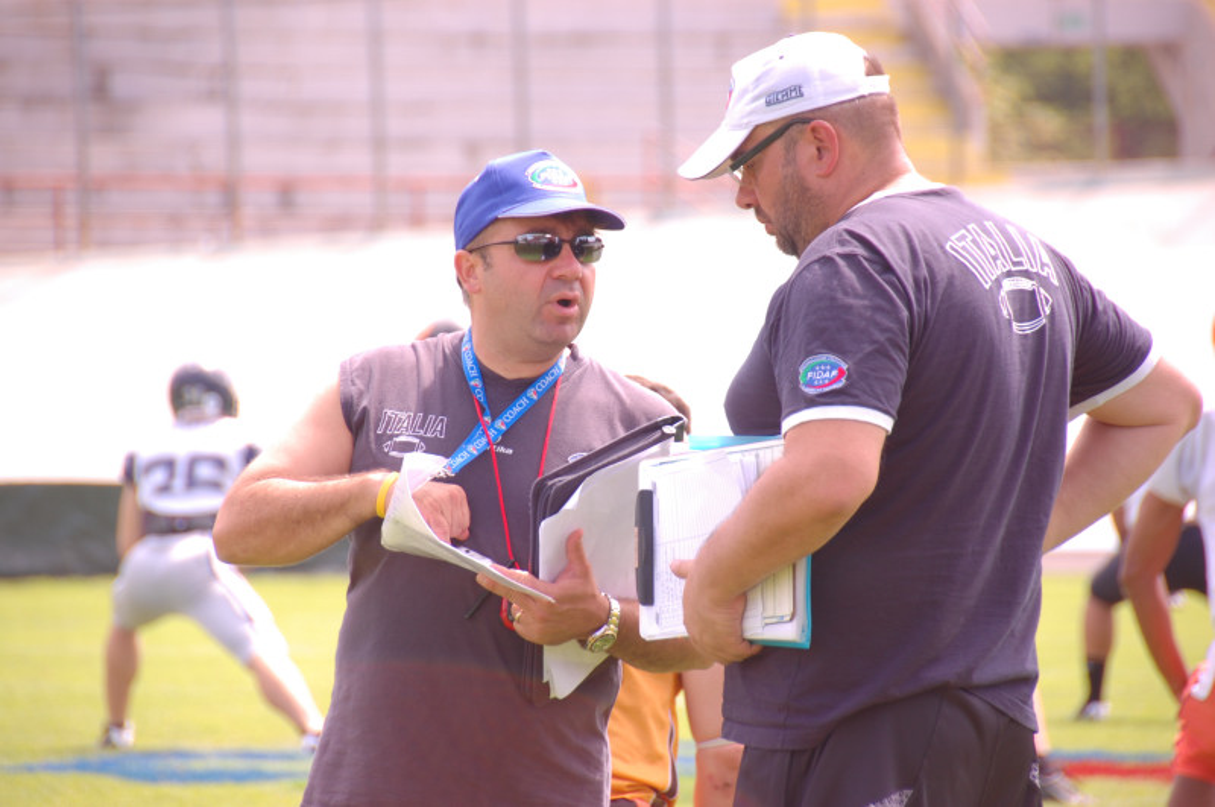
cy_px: 404
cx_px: 608
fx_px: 10111
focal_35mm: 300
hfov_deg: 6.9
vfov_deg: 4.6
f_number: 5.6
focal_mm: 200
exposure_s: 1/200
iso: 200
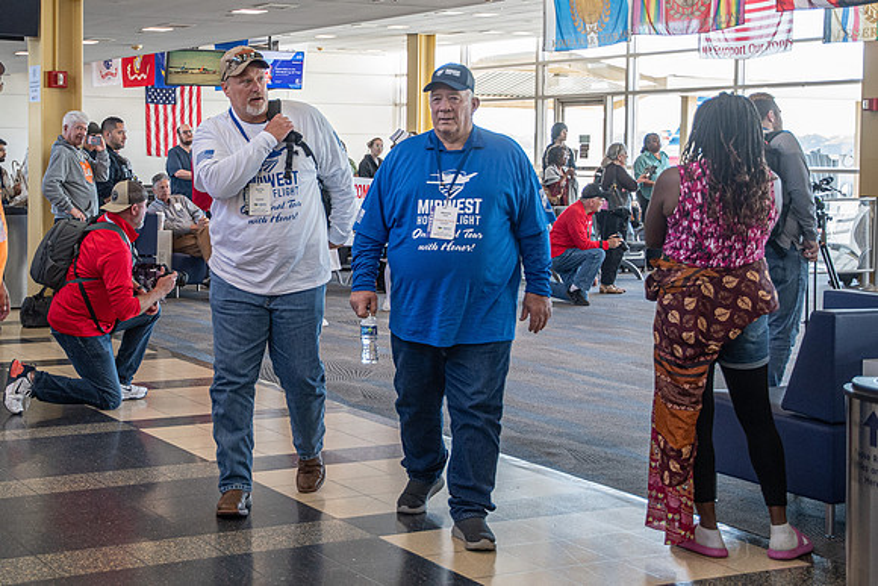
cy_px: 199
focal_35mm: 63
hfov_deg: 31.6
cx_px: 285
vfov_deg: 21.5
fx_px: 1537
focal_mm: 30
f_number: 3.2
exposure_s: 1/125
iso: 500
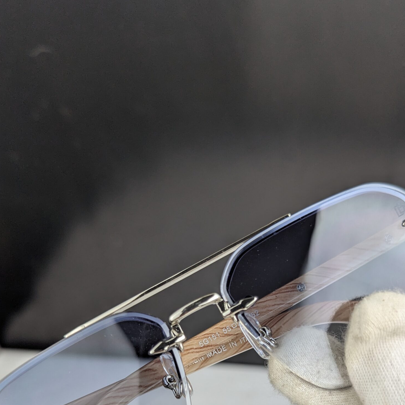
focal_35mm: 37
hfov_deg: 44.8
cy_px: 343
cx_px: 232
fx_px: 490
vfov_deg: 42.2
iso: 50
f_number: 1.85
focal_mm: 6.81
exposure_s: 1/164
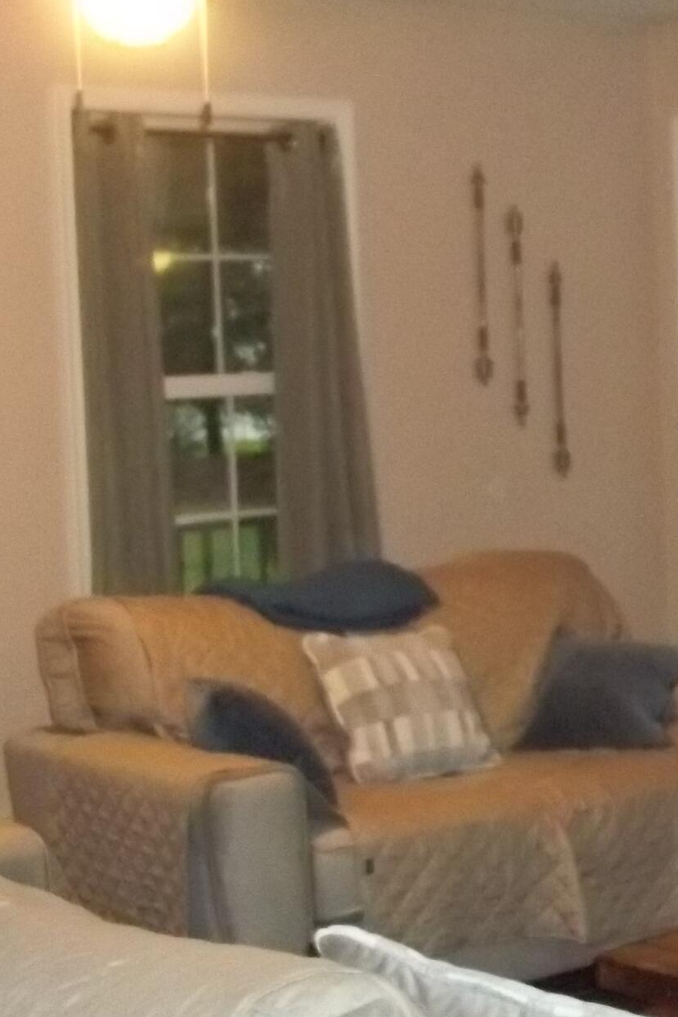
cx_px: 773
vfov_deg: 25.1
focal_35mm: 81
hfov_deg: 16.3
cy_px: 464
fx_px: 2288
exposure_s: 1/30
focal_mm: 5.7
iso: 400
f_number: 2.9
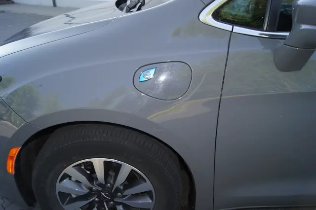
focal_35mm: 27
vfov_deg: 47.9
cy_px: 105
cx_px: 158
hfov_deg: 67.4
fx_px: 237
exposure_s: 1/100
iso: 100
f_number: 5.6
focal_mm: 18
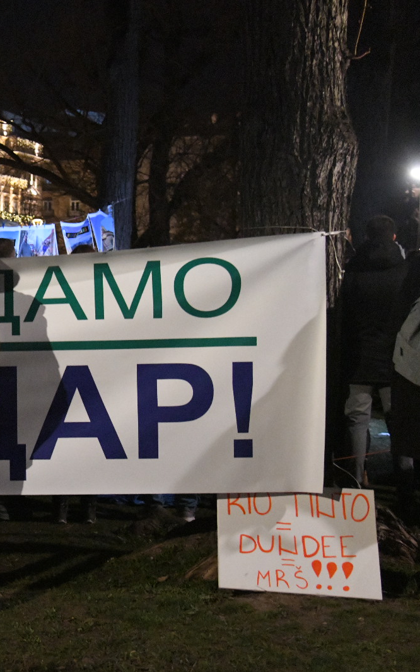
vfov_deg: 33.0
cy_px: 339
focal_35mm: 62
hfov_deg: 20.0
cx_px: -50
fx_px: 1135
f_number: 4
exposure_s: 1/80
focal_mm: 40
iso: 12800
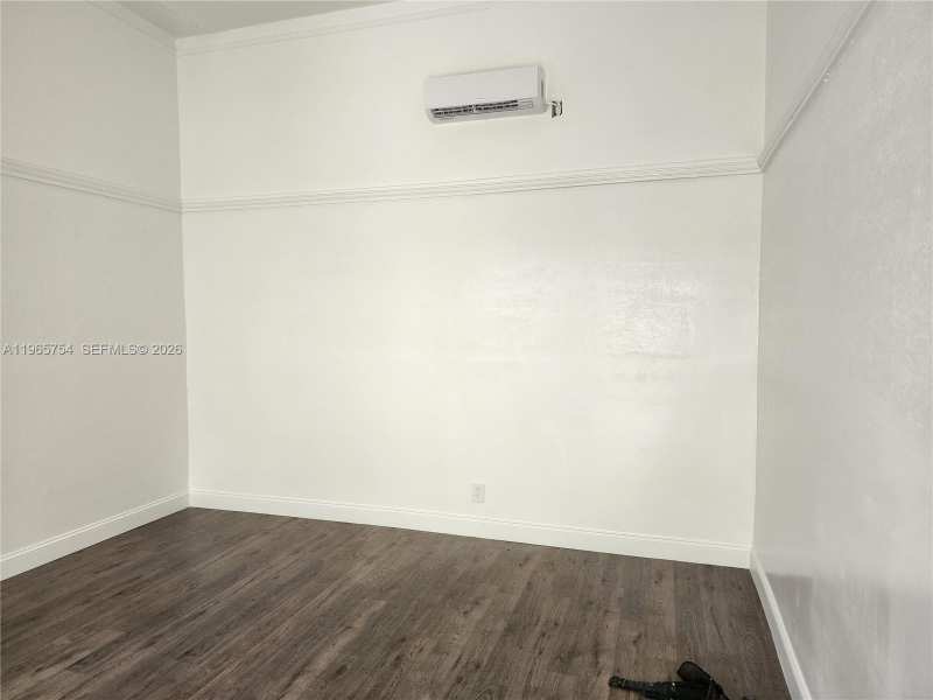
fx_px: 620
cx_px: 466
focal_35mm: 23
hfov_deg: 73.9
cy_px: 350
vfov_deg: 58.9
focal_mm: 6.4
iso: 200
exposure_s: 1/180
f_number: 1.8
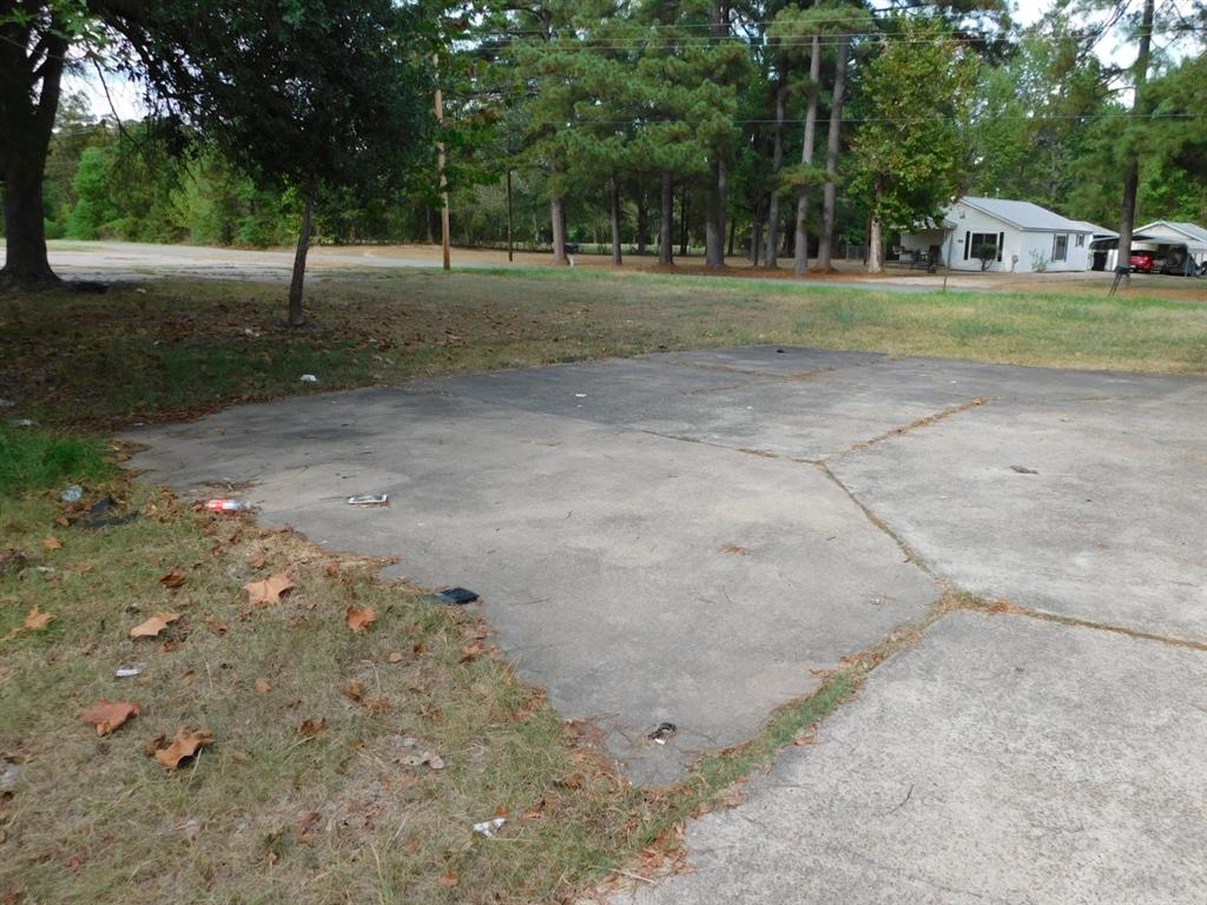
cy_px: 452
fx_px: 1046
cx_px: 604
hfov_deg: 60.0
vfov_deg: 46.8
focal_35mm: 30
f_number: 3.2
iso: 125
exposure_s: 1/400
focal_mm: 5.3
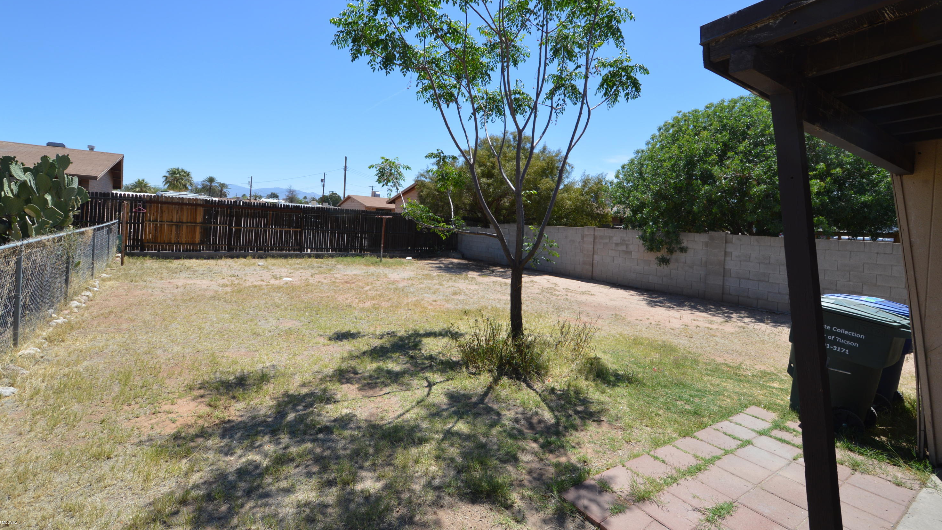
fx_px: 400
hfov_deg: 99.4
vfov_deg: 66.7
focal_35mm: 16
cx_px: 467
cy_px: 223
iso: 100
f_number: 7.1
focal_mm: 10
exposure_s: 1/200
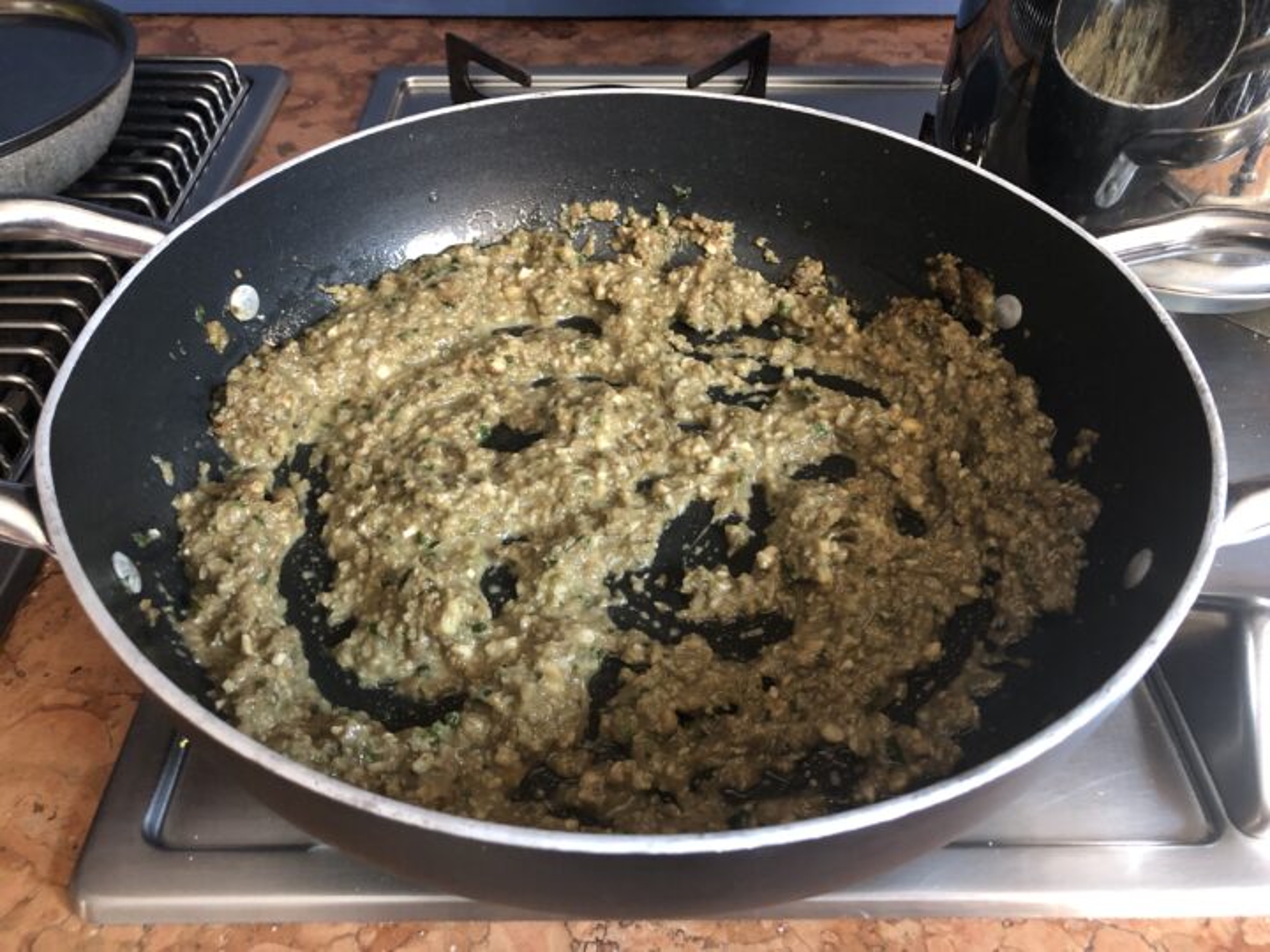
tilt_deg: -46.5
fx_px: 1027
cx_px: 635
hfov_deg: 63.4
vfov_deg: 49.7
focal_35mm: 28
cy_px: 476
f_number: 1.8
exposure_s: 1/11
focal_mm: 3.99
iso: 100
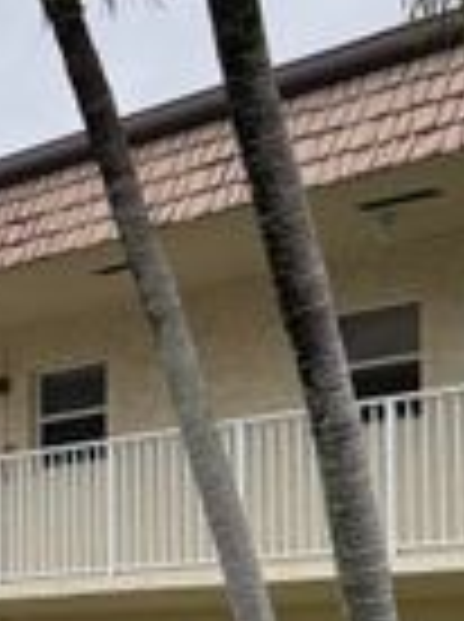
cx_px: -496
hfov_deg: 11.4
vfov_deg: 16.8
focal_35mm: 116
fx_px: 2080
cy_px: 551
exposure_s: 1/925
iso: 80
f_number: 1.78
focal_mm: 6.76
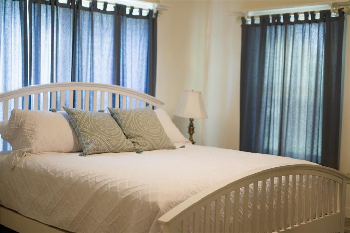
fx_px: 486
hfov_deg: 39.6
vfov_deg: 27.0
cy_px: 116
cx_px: 175
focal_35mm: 50
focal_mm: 50
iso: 400
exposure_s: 1/50
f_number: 1.8
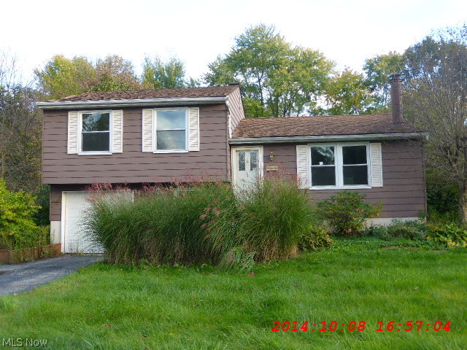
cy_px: 175
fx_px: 459
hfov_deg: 54.0
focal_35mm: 34
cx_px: 234
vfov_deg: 41.8
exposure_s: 1/80
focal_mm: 6.1
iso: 100
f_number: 3.7
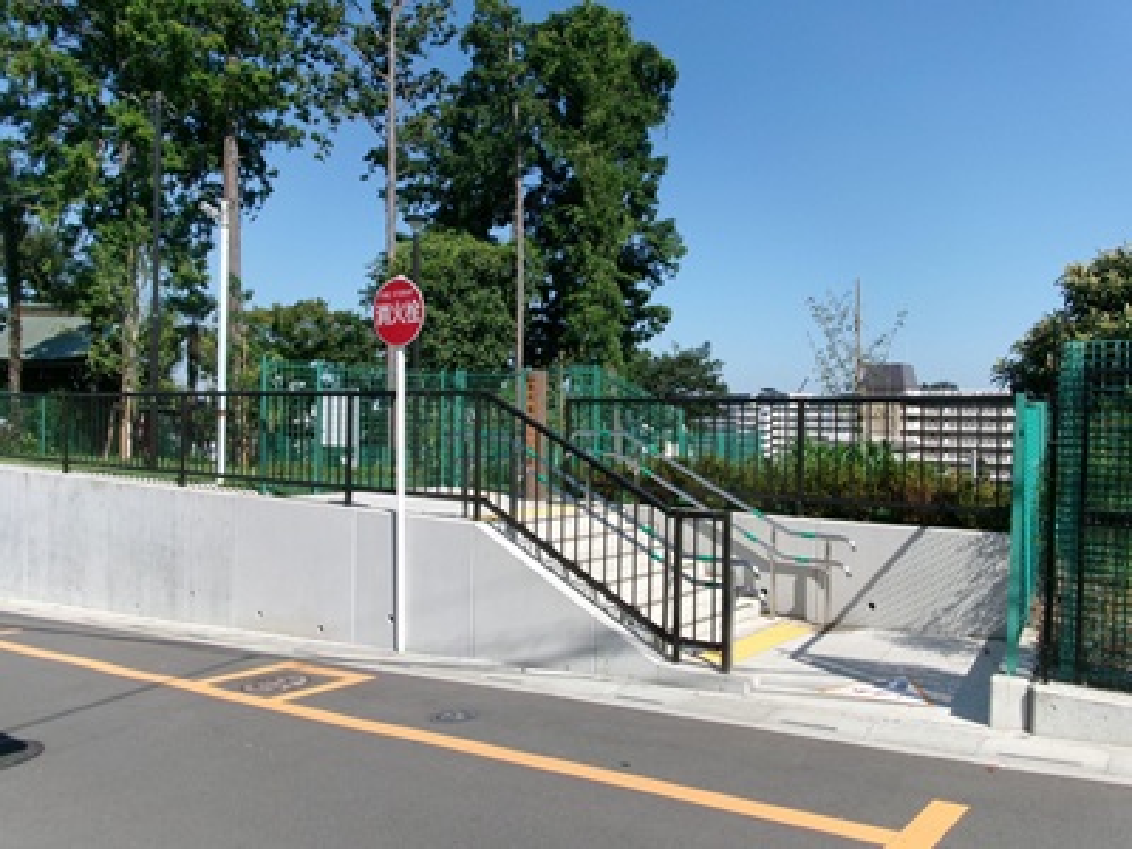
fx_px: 916
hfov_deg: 63.4
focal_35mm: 28
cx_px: 566
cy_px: 424
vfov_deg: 49.7
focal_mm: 5.1
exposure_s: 1/140
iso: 100
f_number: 10.8
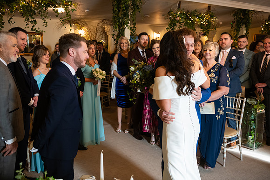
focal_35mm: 35
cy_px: 90
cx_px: 135
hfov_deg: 54.4
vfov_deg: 37.9
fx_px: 263
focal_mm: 35
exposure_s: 1/160
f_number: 3.5
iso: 1250
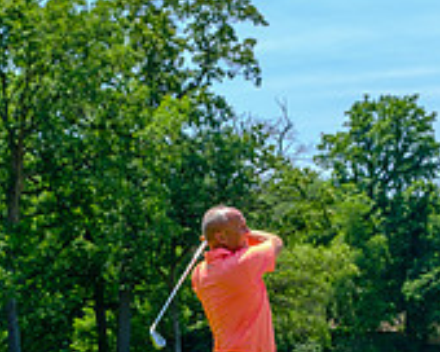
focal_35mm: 122
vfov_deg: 12.5
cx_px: 223
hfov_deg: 15.8
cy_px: 342
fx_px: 1589
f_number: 5.6
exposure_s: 1/250
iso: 200
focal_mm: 32.9
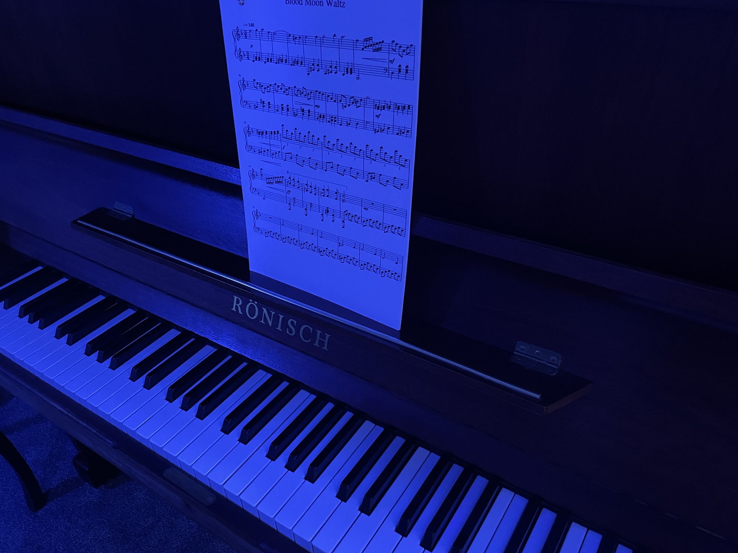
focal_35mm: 27
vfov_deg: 51.3
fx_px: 576
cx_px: 370
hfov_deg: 65.3
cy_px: 286
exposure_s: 1/26
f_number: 1.6
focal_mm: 4.2
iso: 1000
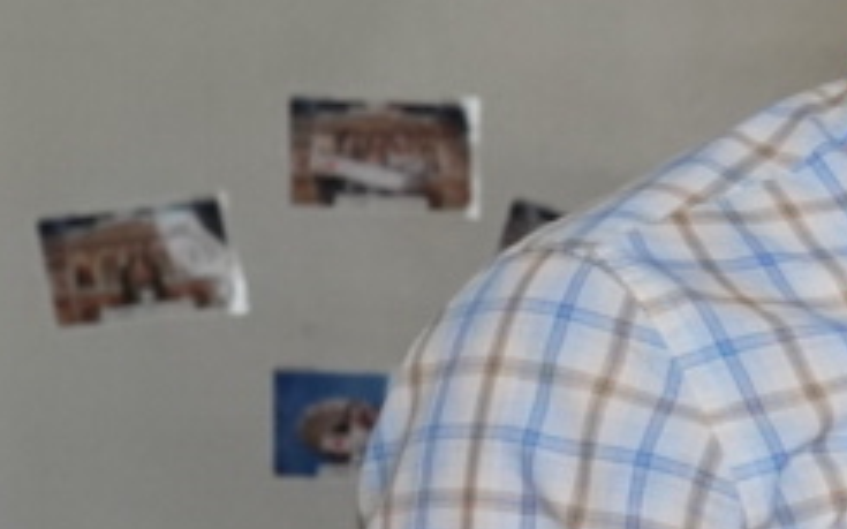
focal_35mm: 330
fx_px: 7616
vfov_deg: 3.9
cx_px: 2745
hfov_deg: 5.8
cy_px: 951
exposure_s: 1/250
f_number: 5.6
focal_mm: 49
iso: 4000
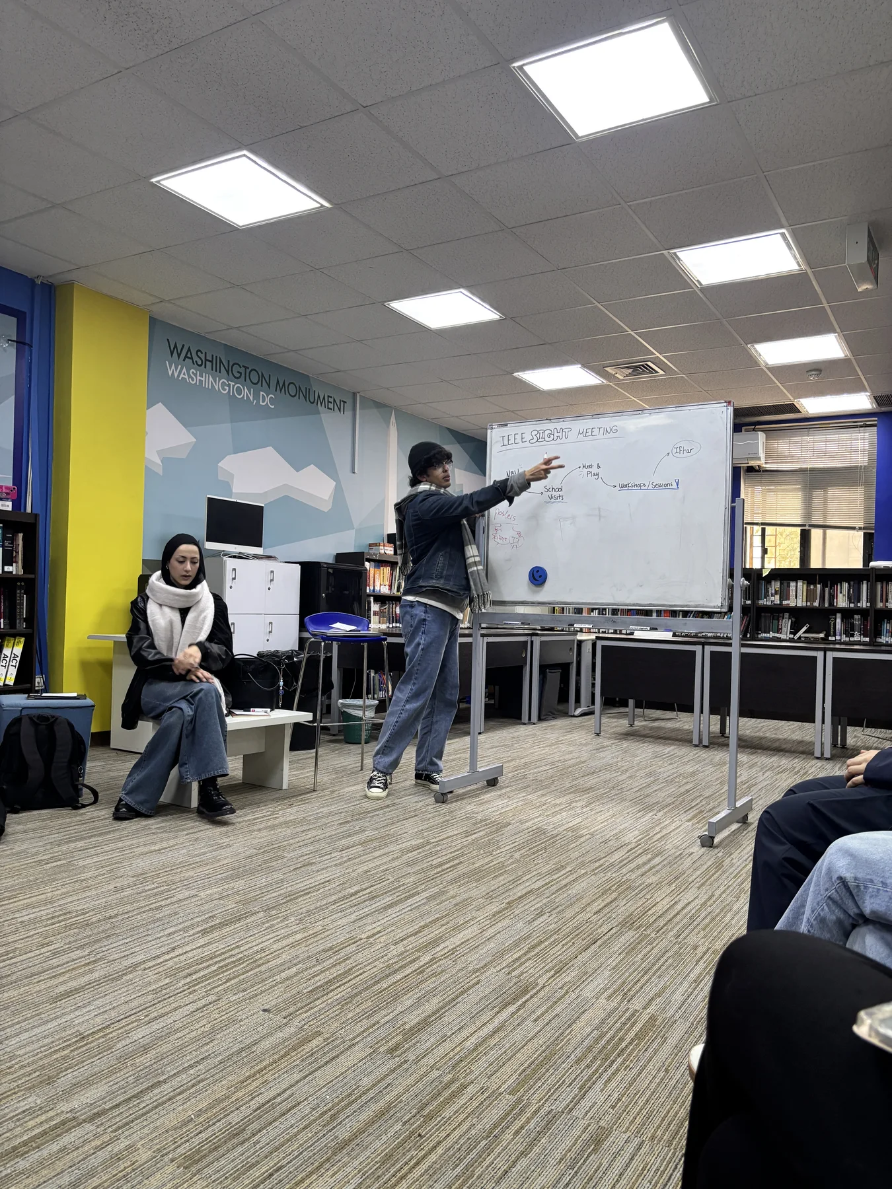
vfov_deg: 67.3
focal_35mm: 26
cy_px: 594
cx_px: 446
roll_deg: -2.9
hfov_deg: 53.1
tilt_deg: +0.3
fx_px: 893
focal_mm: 5.96
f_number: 1.6
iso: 200
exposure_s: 1/50
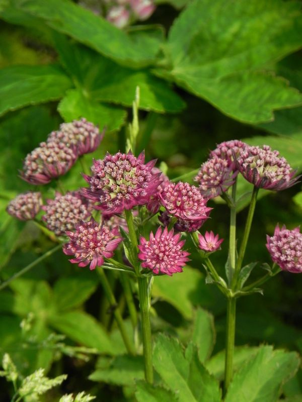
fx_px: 5595
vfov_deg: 4.1
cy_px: 201
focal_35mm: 481
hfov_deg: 3.1
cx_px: 151
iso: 160
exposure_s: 1/640
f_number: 5.6
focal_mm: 85.6
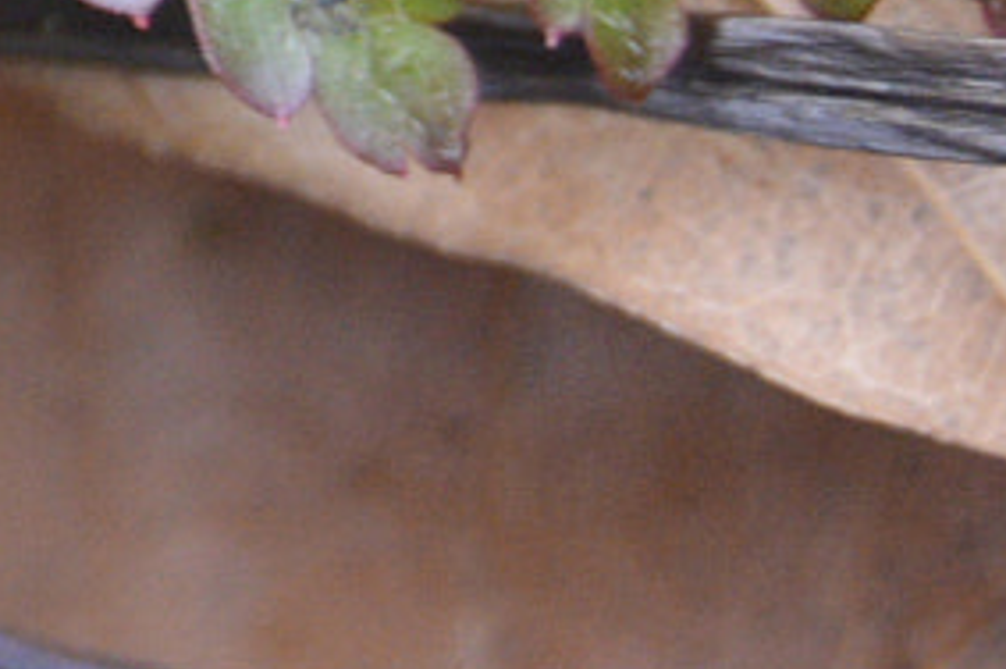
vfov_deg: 2.9
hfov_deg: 4.4
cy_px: -466
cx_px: -775
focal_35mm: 466
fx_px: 13002
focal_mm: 55
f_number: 5.6
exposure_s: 1/60
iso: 1100
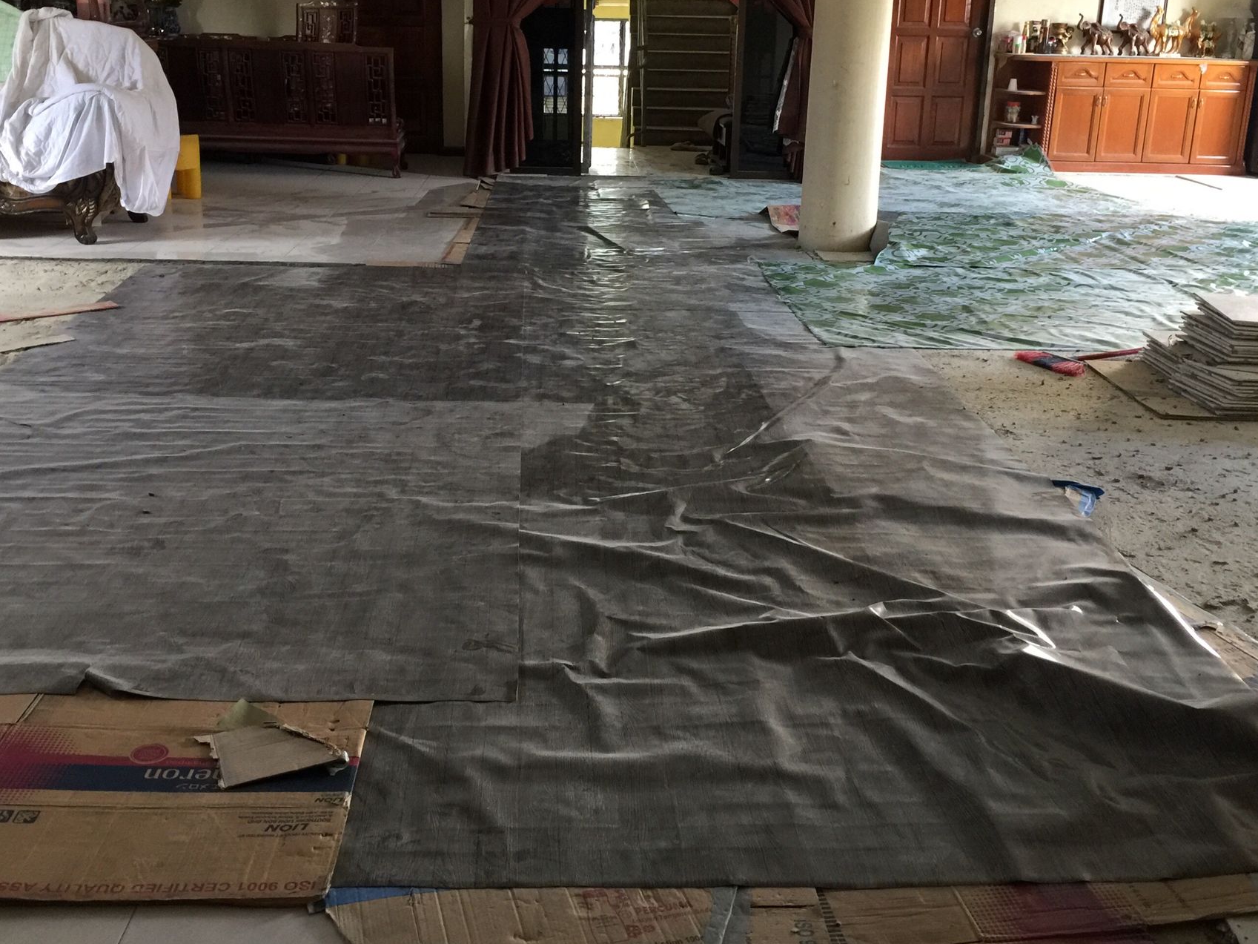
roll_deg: -0.5
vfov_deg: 40.5
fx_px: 1272
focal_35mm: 35
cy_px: 377
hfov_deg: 52.6
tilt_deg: -14.7
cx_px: 604
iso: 100
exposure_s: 1/17
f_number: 2.2
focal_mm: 4.15
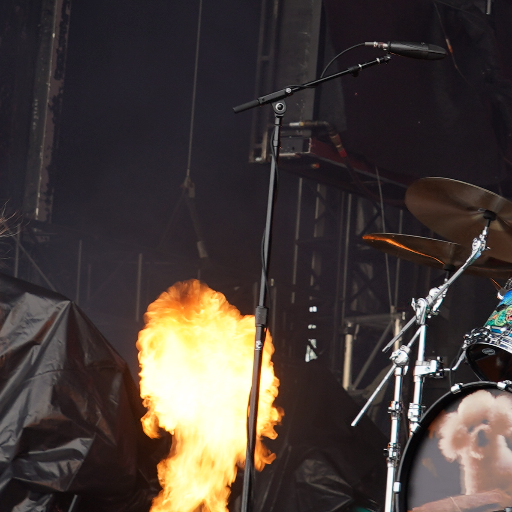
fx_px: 3715
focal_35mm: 222
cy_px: 37
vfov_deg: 7.9
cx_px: 175
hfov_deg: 7.9
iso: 100
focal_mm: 52
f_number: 6.3
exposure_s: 1/80
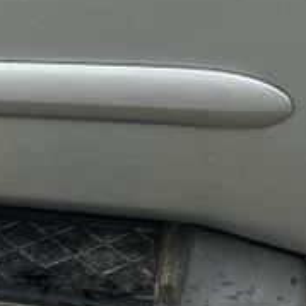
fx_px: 950
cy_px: 255
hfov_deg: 15.8
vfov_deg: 18.1
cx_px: -229
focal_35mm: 95
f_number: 1.78
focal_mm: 6.86
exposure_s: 1/1916
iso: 80
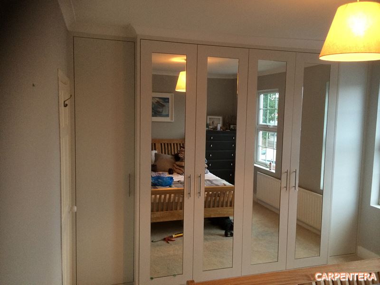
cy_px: 142
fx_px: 329
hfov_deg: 60.0
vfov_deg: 46.8
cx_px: 190
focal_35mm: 30
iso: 320
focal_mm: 4.12
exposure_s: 1/33
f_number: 2.2
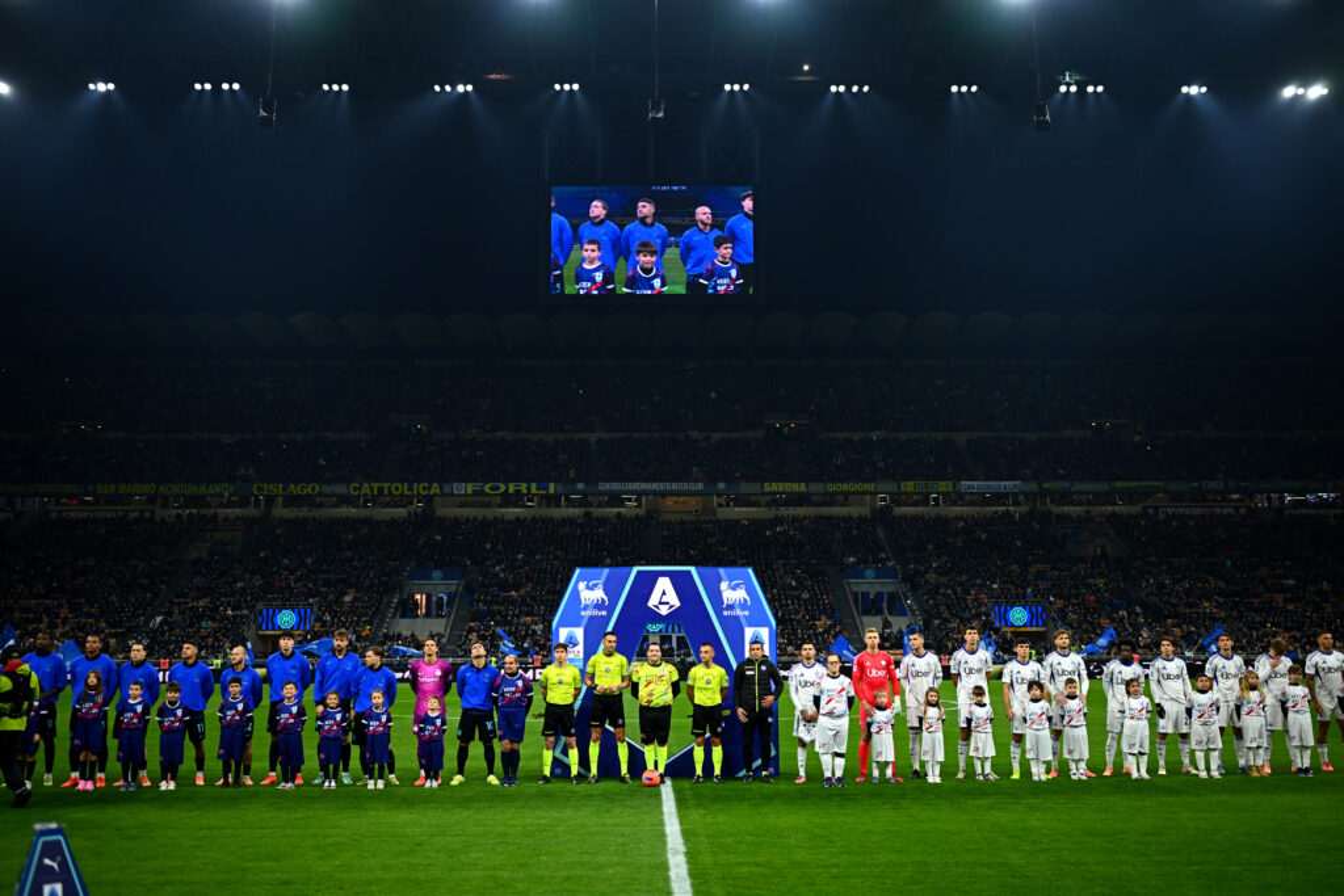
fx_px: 1307
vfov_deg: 37.9
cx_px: 672
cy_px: 448
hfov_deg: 54.4
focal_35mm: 35
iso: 800
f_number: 1.8
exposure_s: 1/1600
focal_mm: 35
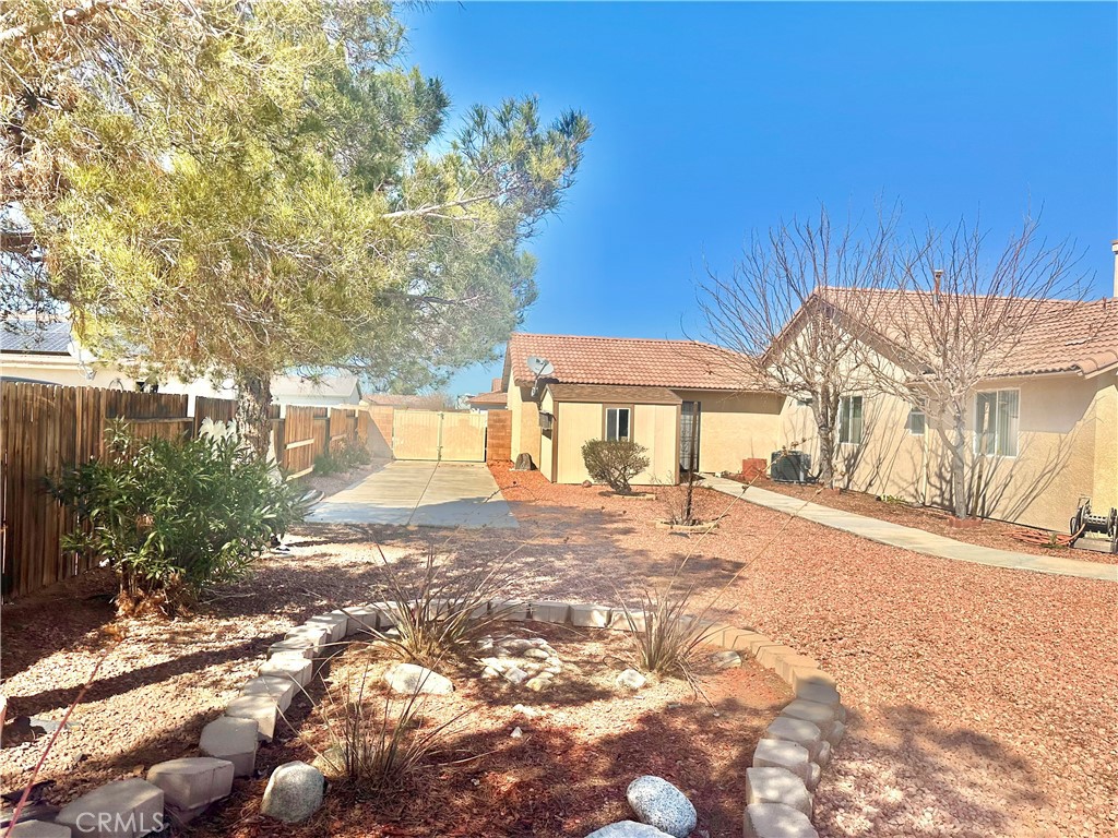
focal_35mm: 24
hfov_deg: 71.6
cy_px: 419
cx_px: 559
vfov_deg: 56.8
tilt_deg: -0.5
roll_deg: -2.2
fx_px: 775
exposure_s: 1/5848
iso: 80
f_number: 1.78
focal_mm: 6.86
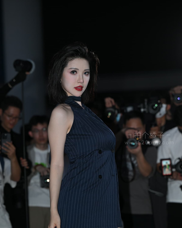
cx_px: 91
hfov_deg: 10.4
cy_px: 131
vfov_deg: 13.0
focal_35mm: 148
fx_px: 997
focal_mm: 130
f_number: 4
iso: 400
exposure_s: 1/250
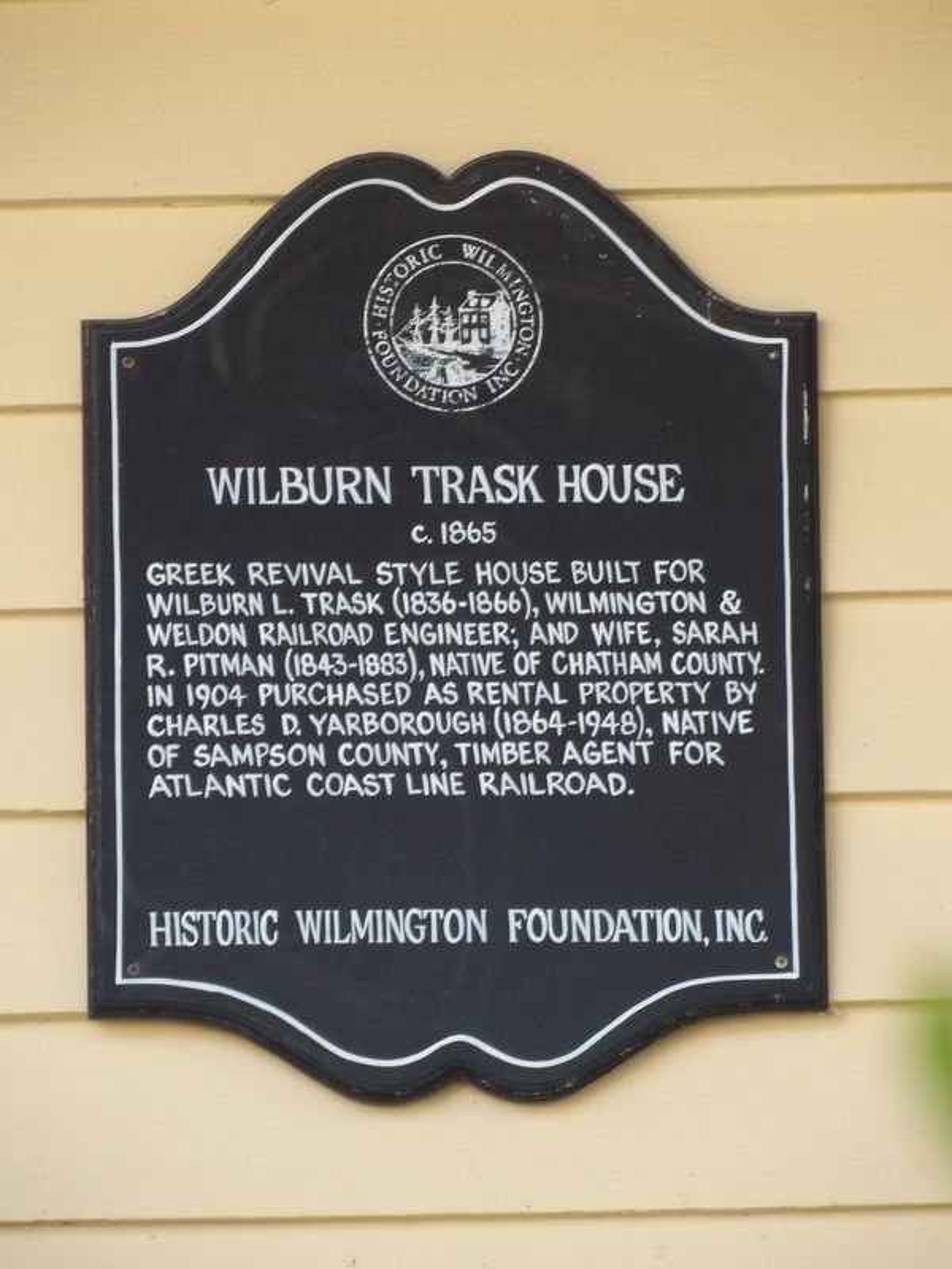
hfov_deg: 3.4
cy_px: 634
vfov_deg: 4.5
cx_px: 476
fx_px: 16134
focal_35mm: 440
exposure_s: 1/65
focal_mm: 78.9
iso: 200
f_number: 4.2
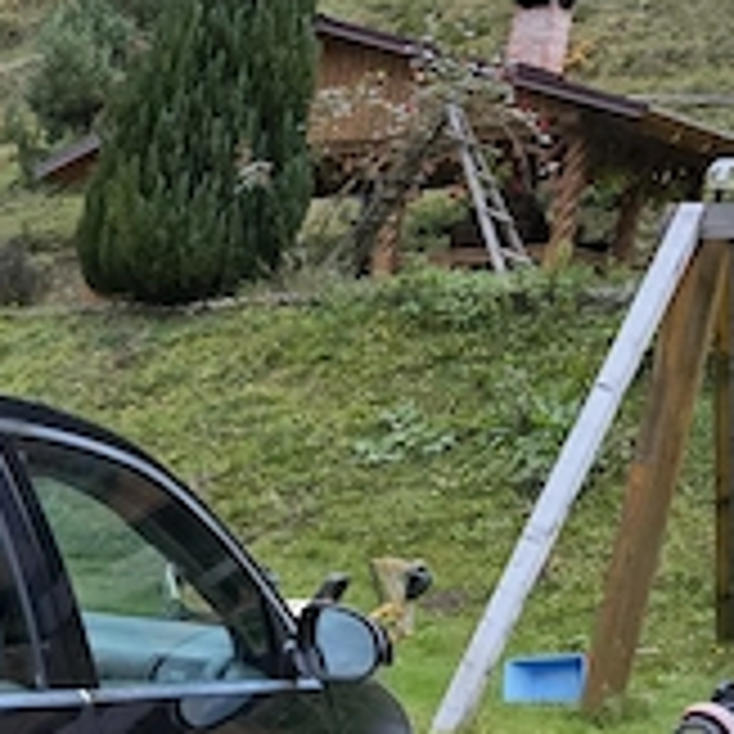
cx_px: -522
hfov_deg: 18.7
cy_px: 973
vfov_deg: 20.8
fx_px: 1799
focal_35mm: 75
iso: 320
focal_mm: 6.3
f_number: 1.7
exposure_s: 1/100
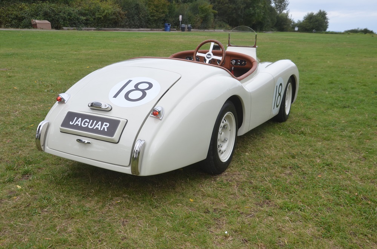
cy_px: 124
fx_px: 376
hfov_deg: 53.2
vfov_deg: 36.7
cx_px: 188
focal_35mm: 36
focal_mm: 24
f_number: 8
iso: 180
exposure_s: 1/250
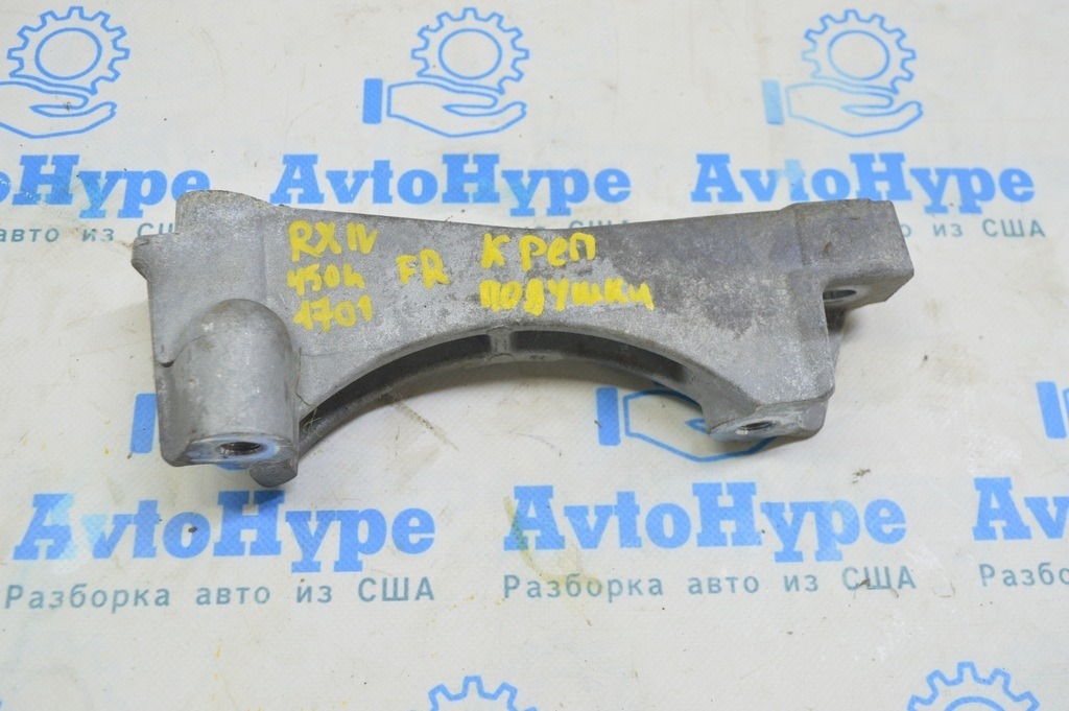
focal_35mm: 38
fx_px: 1113
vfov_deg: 35.4
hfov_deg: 51.3
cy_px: 356
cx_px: 534
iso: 400
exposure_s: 1/20
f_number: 5.6
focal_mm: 25
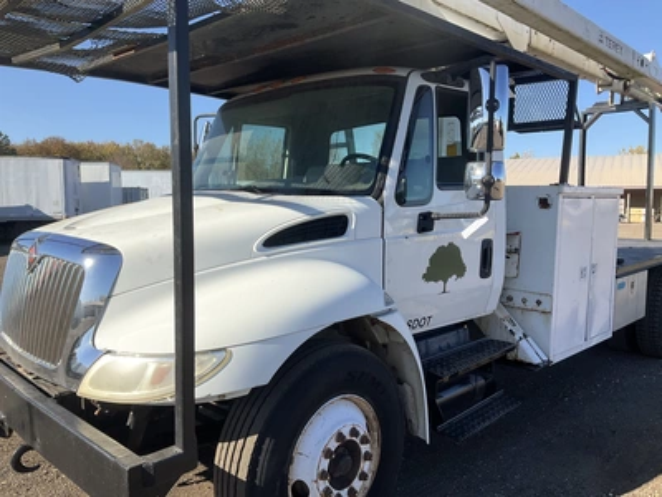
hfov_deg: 61.7
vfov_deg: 48.2
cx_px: 331
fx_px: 555
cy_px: 248
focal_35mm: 29
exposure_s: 1/1412
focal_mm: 3
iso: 25
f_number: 1.8
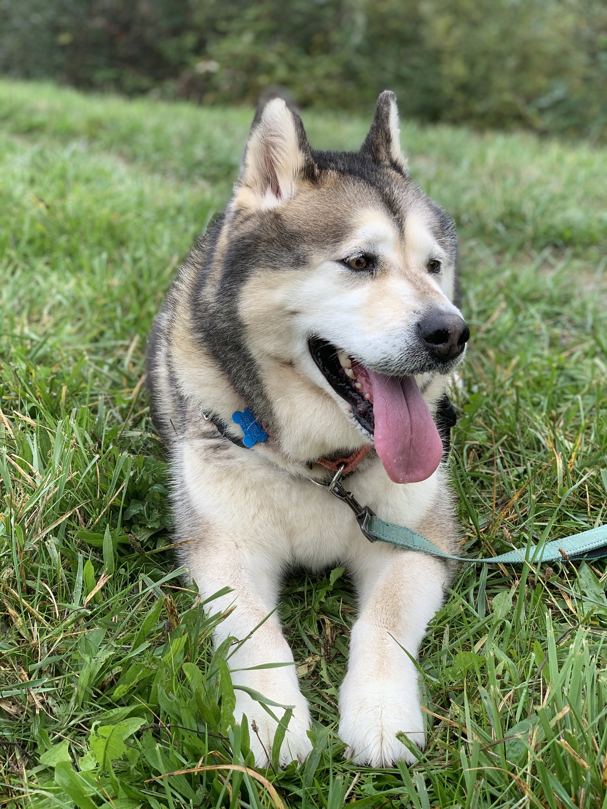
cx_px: 304
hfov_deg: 28.0
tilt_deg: -17.4
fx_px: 1216
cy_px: 404
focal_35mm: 52
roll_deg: -2.5
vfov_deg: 36.8
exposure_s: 1/197
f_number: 2.4
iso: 16
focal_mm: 6
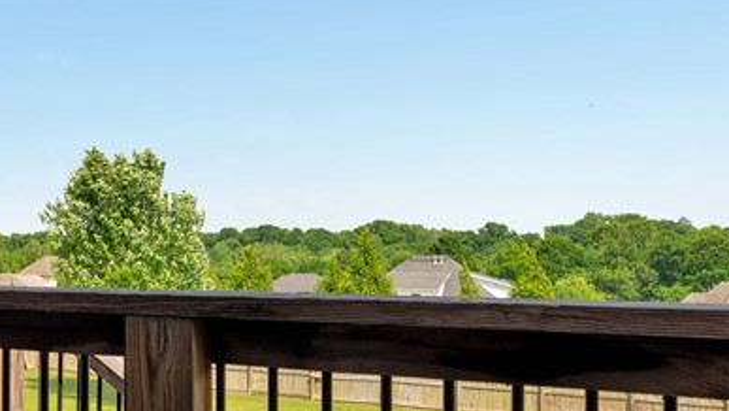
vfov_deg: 25.3
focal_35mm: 47
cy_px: 279
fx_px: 909
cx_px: 41
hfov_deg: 39.7
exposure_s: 1/200
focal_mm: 16
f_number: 6.3
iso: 125
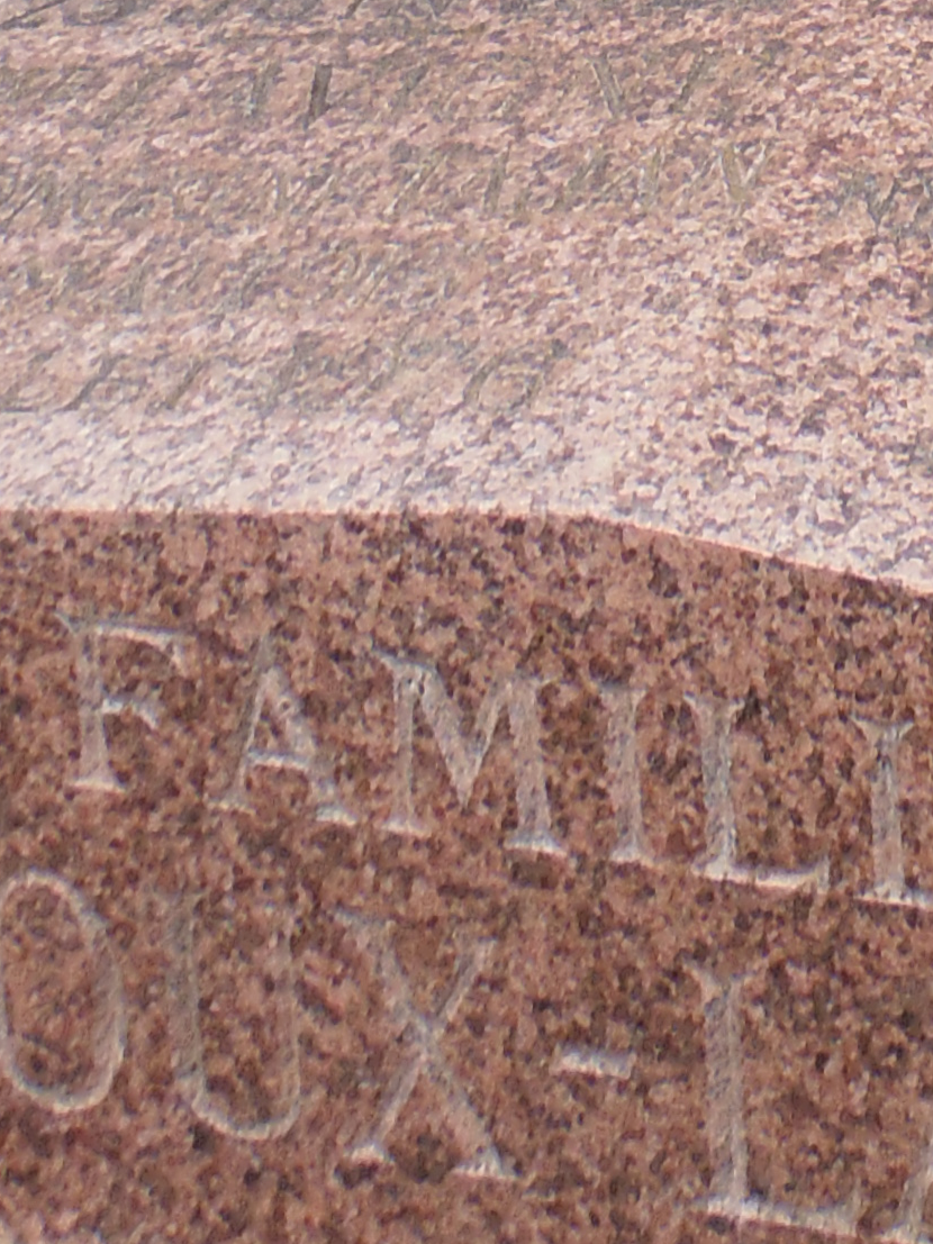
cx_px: 1368
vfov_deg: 16.6
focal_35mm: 93
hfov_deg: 14.8
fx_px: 3343
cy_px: -1154
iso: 80
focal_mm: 4.2
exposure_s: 1/50
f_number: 7.9
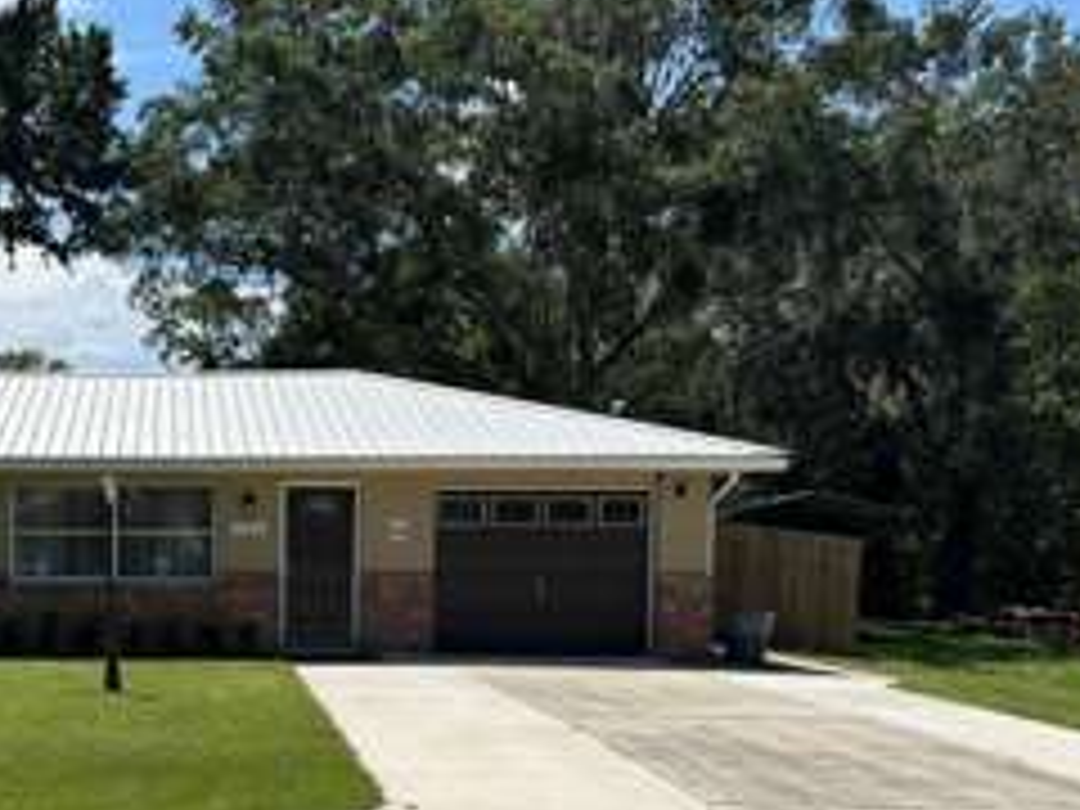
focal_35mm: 48
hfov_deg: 36.5
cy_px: 630
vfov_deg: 29.7
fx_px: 1498
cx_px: 58
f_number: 1.78
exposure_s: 1/6623
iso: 80
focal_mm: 6.86
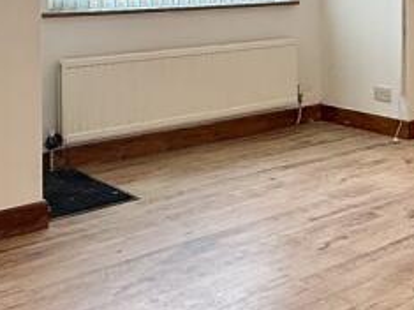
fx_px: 729
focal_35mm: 61
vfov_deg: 22.8
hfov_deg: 30.6
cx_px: 356
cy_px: -22
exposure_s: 1/100
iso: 160
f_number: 2.2
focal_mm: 2.22
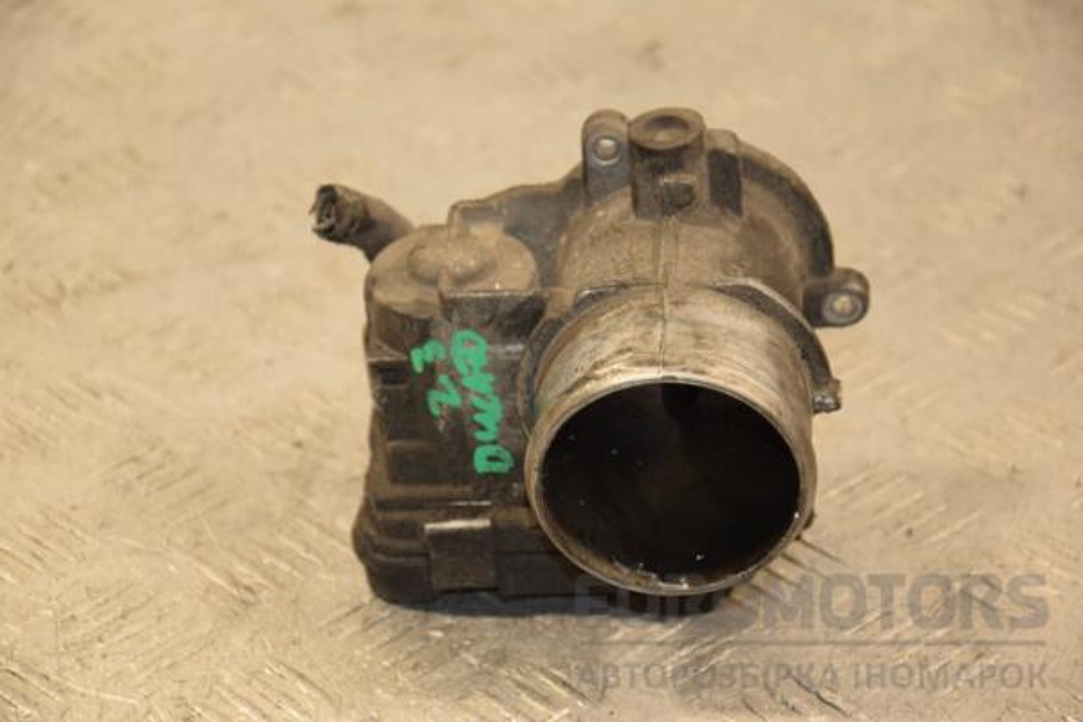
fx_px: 4151
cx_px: 542
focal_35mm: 138
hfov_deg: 14.9
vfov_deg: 9.9
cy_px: 361
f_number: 5.6
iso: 800
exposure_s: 1/80
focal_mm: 92
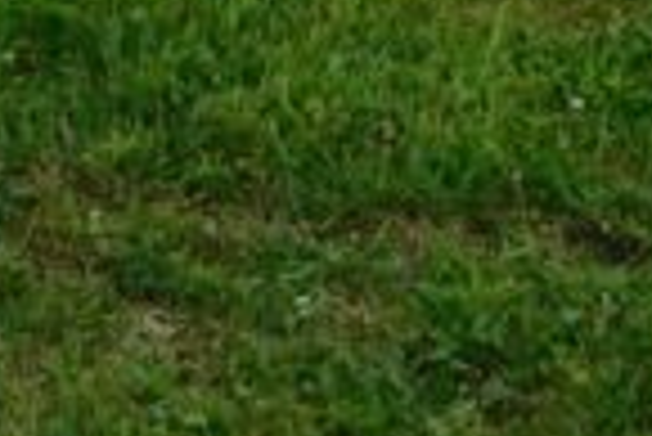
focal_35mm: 258
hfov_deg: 8.0
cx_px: 76
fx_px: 4677
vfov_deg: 5.1
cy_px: -805
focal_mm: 8
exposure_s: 1/250
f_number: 3.7
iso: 125
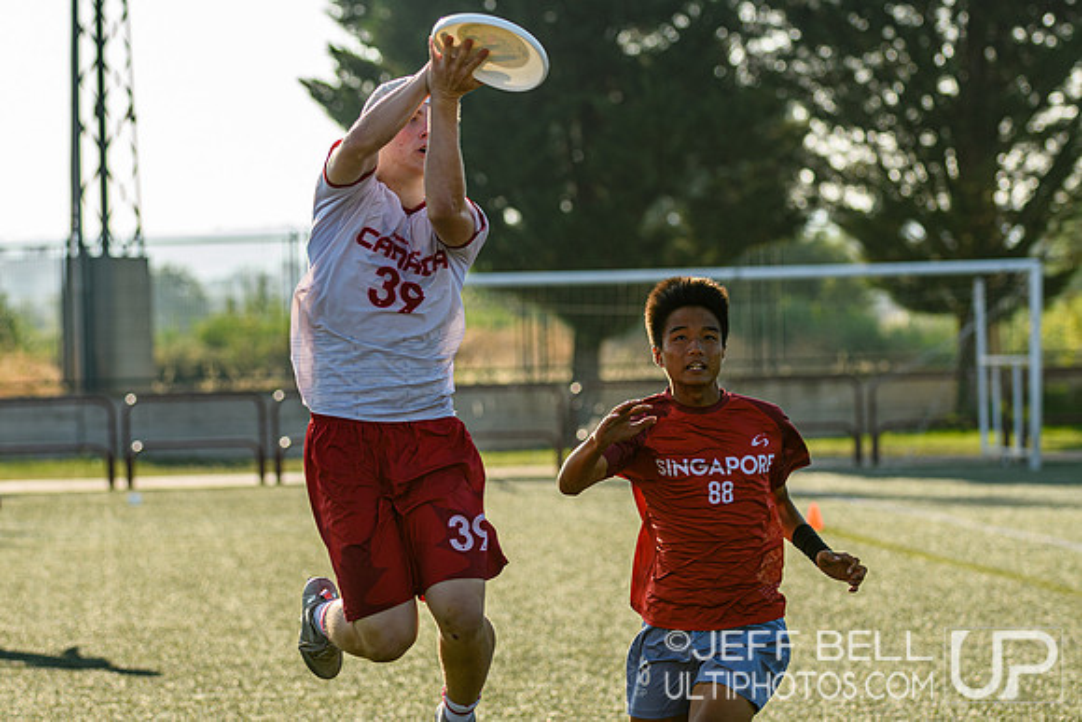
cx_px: 446
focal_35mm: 185
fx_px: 5569
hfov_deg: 11.1
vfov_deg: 7.4
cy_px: 297
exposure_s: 1/1000
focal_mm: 105
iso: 110
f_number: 3.2
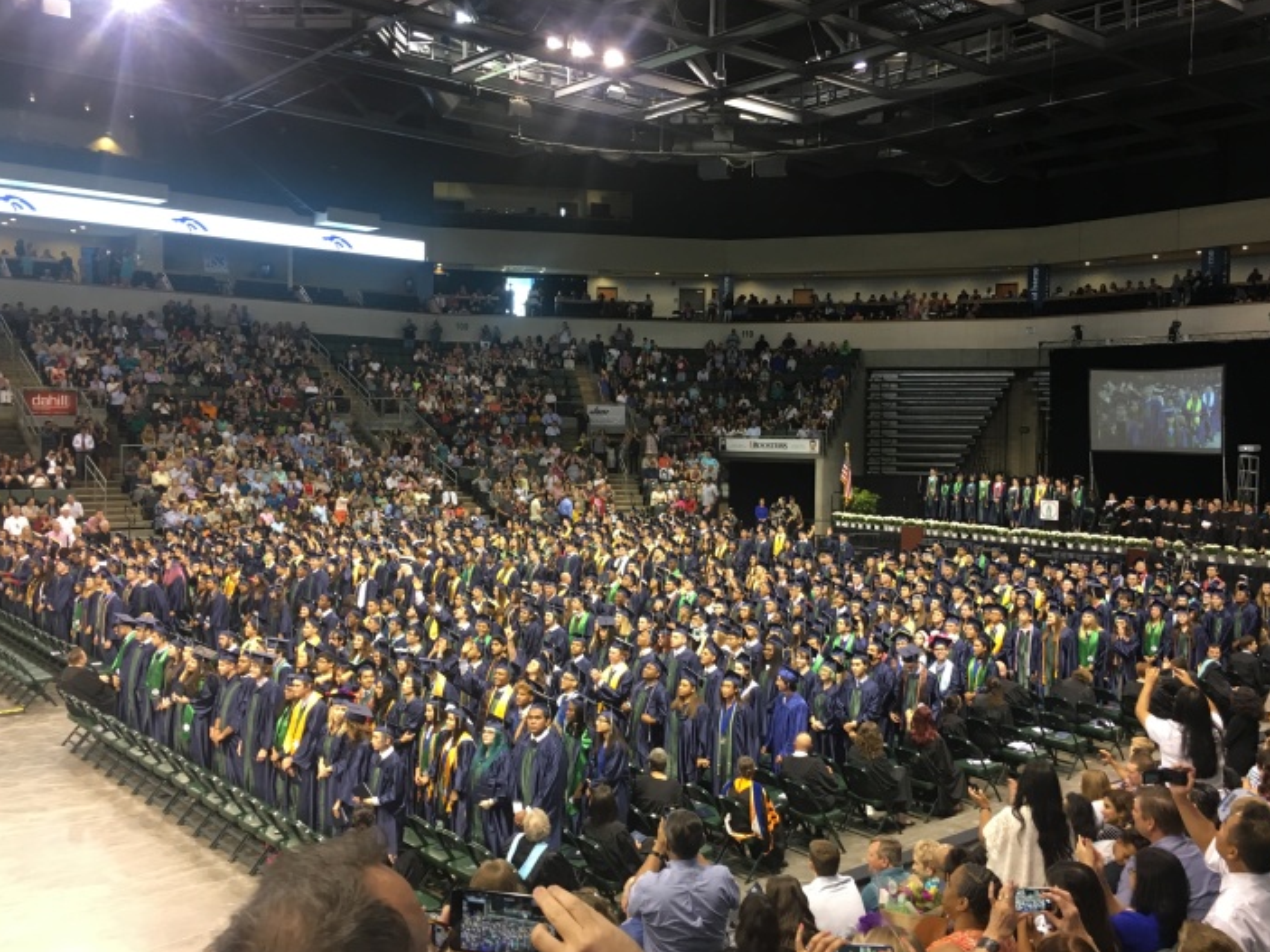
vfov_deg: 42.9
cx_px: 659
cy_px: 471
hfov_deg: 55.3
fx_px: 1211
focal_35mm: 33
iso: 80
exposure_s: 1/30
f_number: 2.2
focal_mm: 4.15
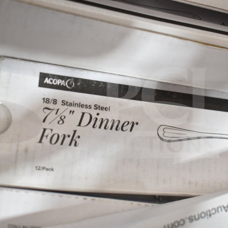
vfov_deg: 27.7
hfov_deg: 27.5
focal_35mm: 62
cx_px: 155
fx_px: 462
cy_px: 113
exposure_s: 1/50
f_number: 4.5
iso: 320
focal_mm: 32
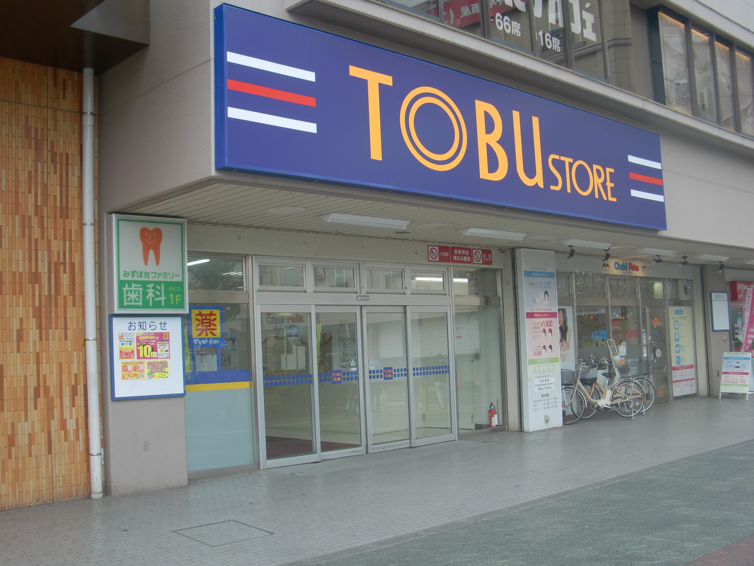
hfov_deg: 49.0
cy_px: 283
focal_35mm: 38
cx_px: 377
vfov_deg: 37.7
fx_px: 828
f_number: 3.9
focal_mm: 6.66
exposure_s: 1/125
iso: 64
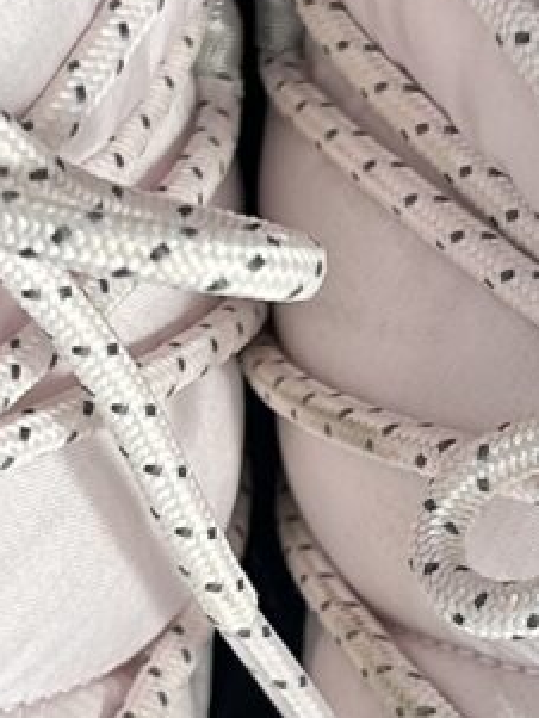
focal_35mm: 177
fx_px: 3672
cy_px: 499
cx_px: 322
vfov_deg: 11.1
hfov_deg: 8.4
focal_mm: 5.7
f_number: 1.5
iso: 50
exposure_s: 1/502
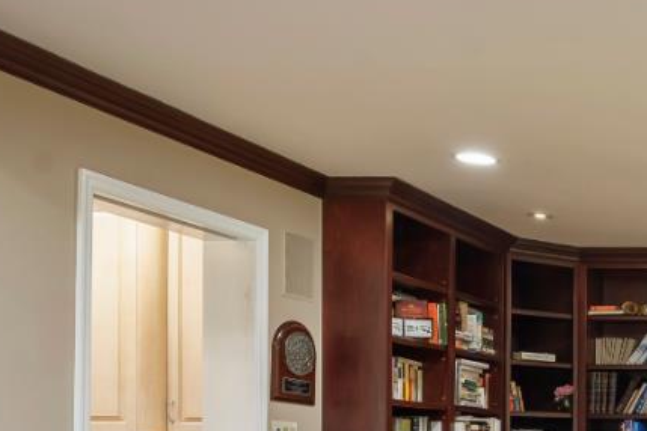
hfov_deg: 26.3
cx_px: 965
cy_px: 476
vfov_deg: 22.8
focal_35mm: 56
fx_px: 1006
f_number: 8
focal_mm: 16
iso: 100
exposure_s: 1/40
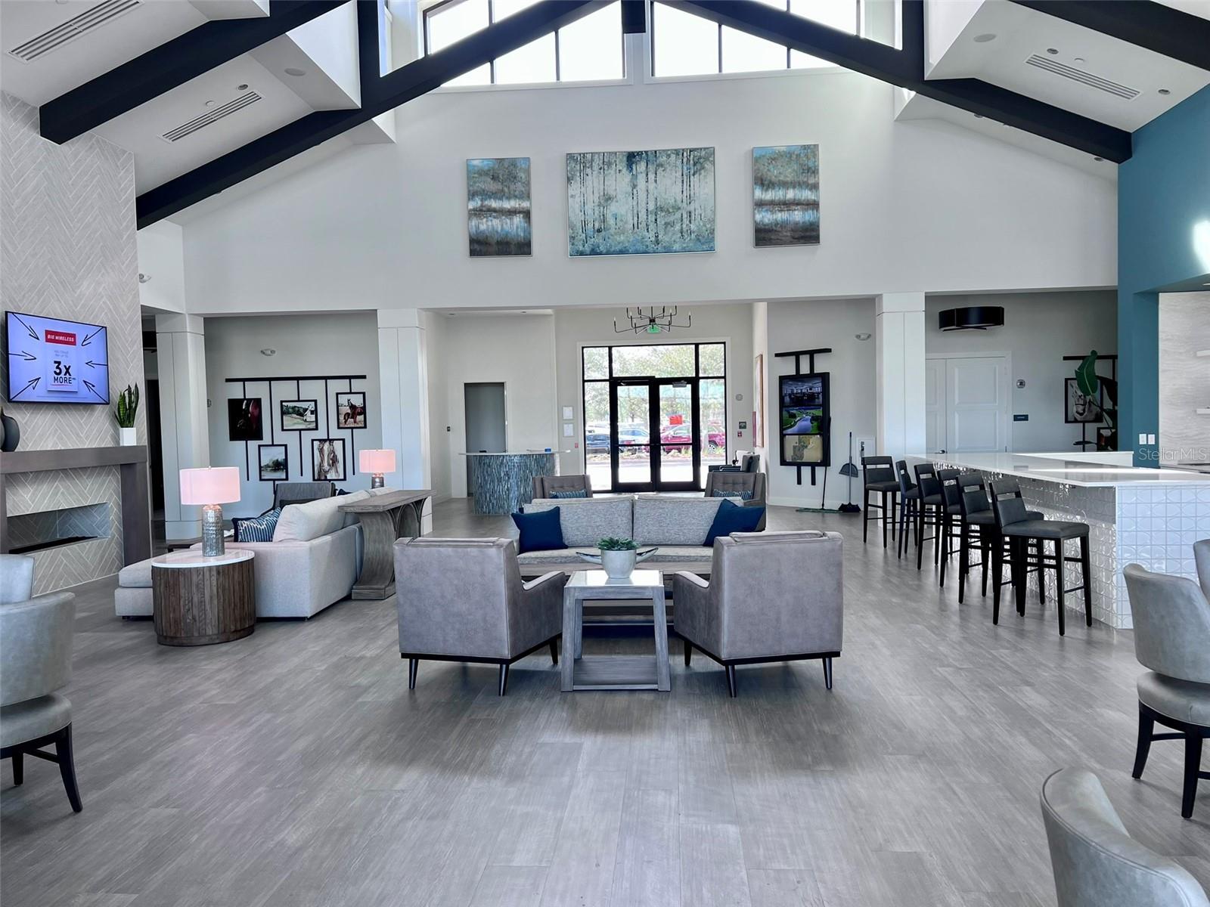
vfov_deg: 53.1
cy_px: 454
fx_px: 909
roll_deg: +1.0
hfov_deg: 67.3
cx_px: 605
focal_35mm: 26
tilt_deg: -2.8
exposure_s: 1/120
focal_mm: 5.7
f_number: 1.5
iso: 50
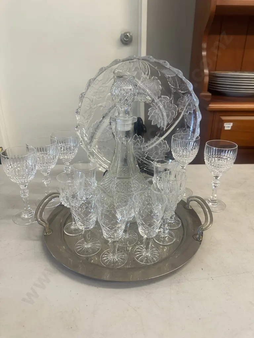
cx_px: 127
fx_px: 235
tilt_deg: -23.9
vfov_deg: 71.6
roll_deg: +1.1
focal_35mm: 24
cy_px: 169
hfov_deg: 56.8
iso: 200
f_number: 1.78
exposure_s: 1/100
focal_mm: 6.86
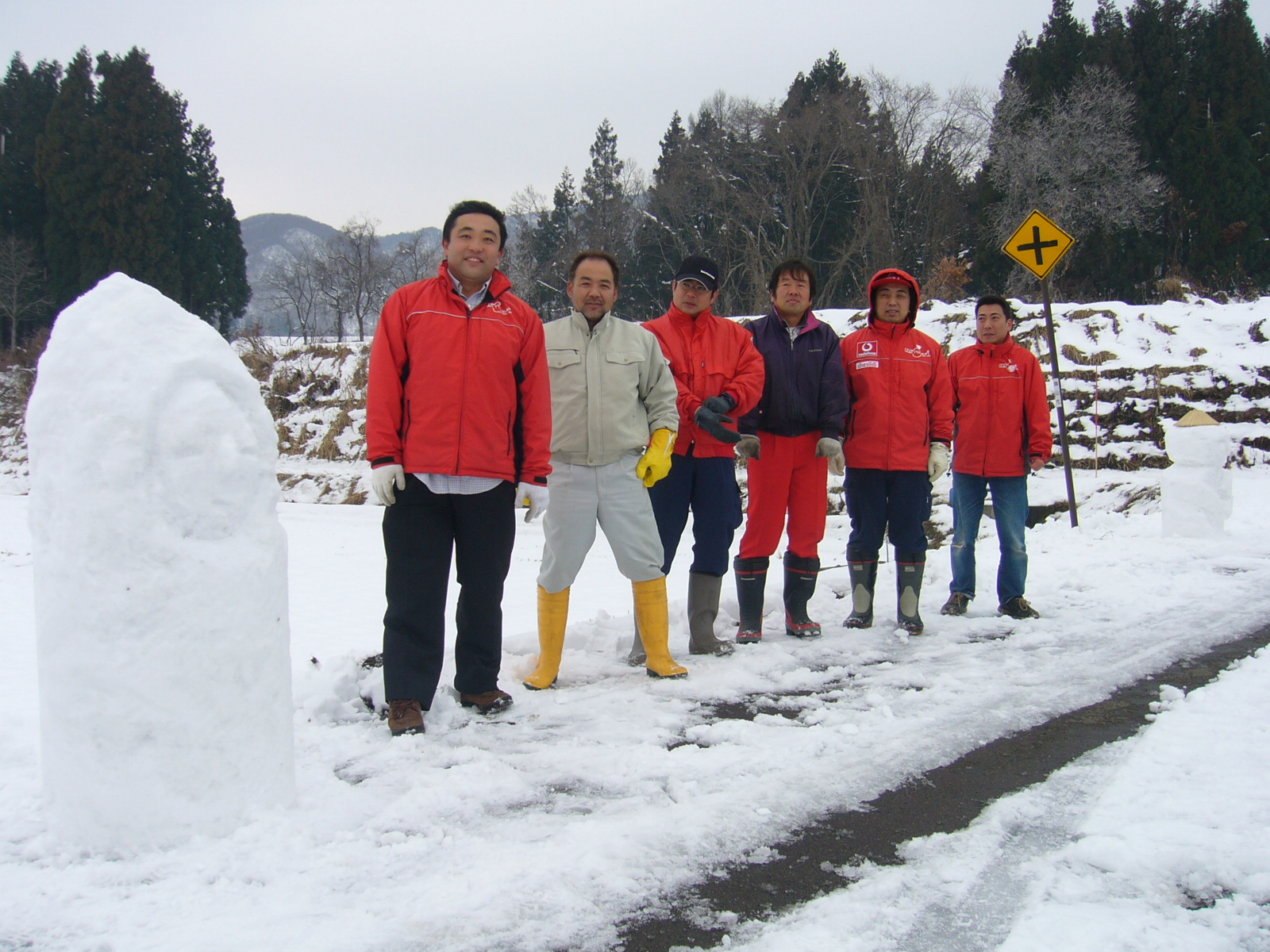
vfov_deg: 35.1
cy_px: 476
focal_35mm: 41
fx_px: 1504
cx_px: 635
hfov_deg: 45.8
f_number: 6.1
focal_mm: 6.8
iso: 64
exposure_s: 1/125
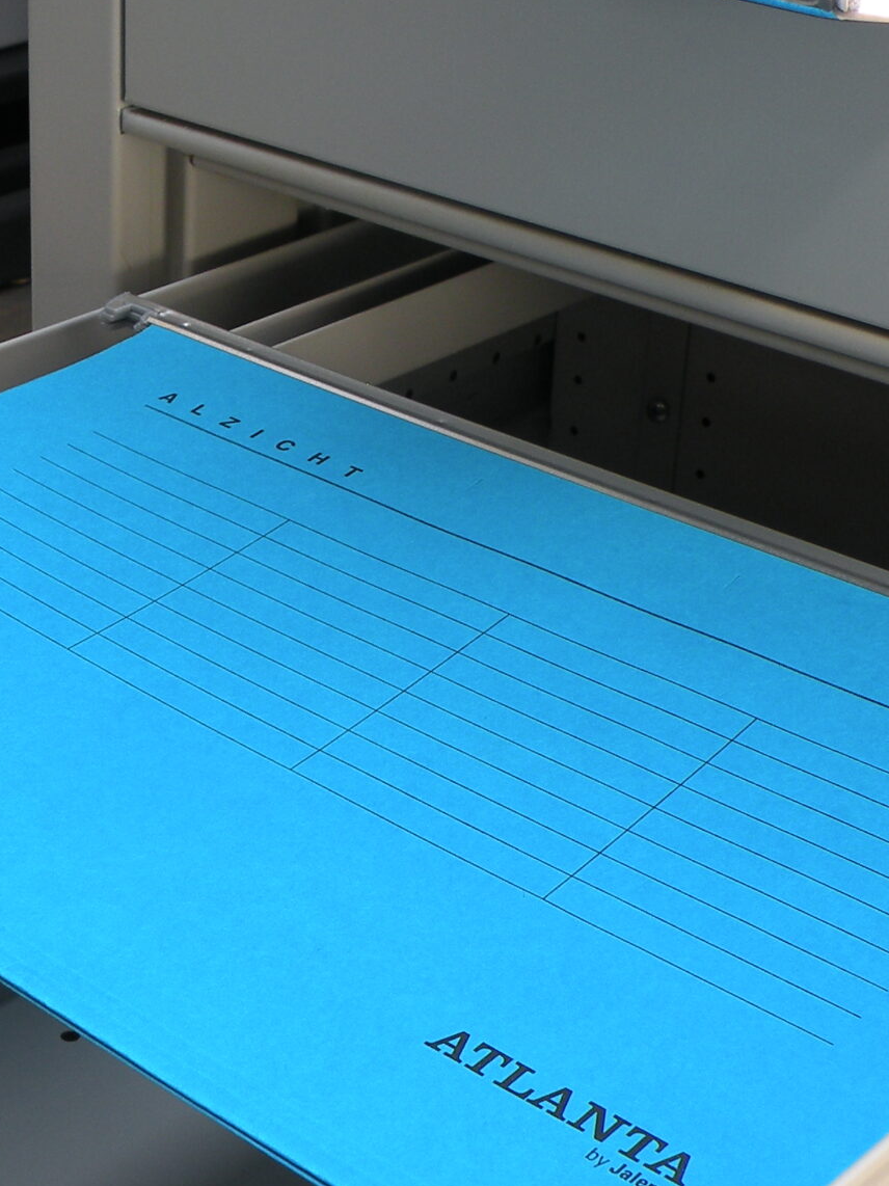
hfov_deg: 19.7
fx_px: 2535
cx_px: 216
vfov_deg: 26.3
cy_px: 677
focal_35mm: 74
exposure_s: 1/68.6
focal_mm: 5.8
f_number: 3.2
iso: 64
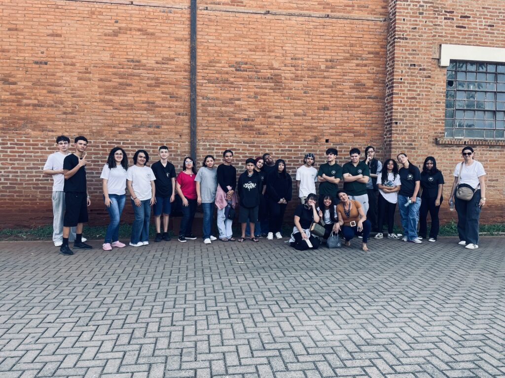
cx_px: 252
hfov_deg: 67.3
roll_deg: -0.8
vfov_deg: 53.1
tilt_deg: -3.3
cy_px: 189
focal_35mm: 26
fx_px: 379
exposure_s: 1/299
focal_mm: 4.2
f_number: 1.6
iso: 32
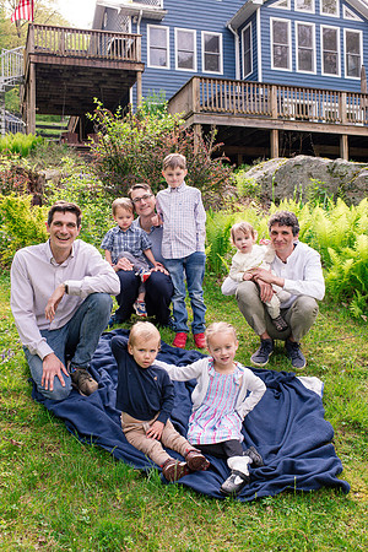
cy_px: 276
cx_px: 184
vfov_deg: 54.4
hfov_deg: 37.9
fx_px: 537
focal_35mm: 35
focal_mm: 35
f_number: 8
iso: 800
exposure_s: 1/400
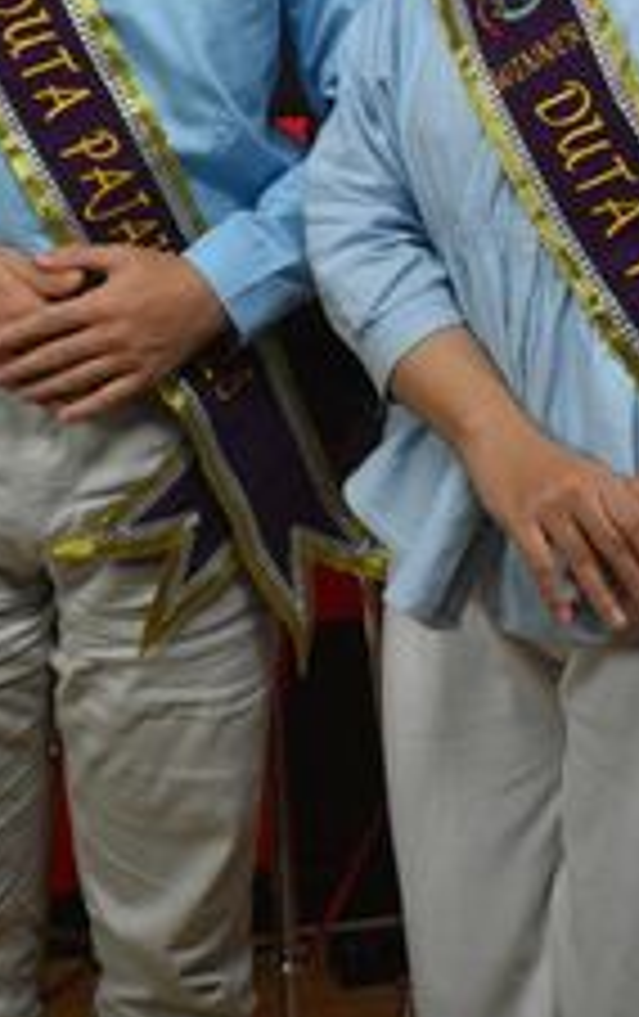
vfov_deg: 24.9
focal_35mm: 81
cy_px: 135
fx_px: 2248
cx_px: 360
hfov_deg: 16.2
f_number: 3.8
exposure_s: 1/500
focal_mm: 20
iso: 3200
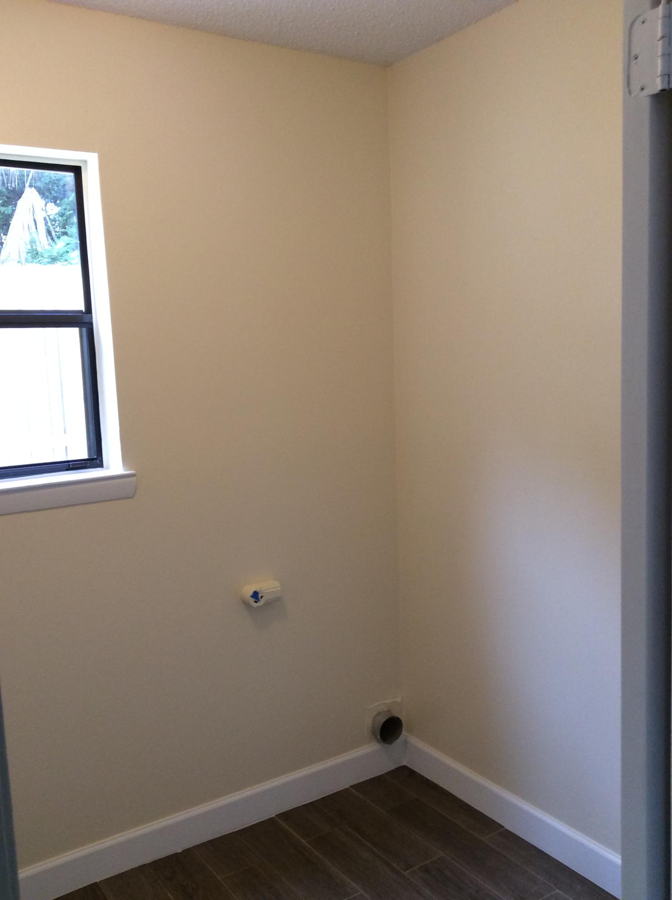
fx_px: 831
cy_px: 450
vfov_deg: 56.9
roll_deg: +1.7
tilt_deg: -6.1
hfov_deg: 44.0
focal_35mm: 32
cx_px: 336
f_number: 2.4
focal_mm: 3.3
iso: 80
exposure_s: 1/24
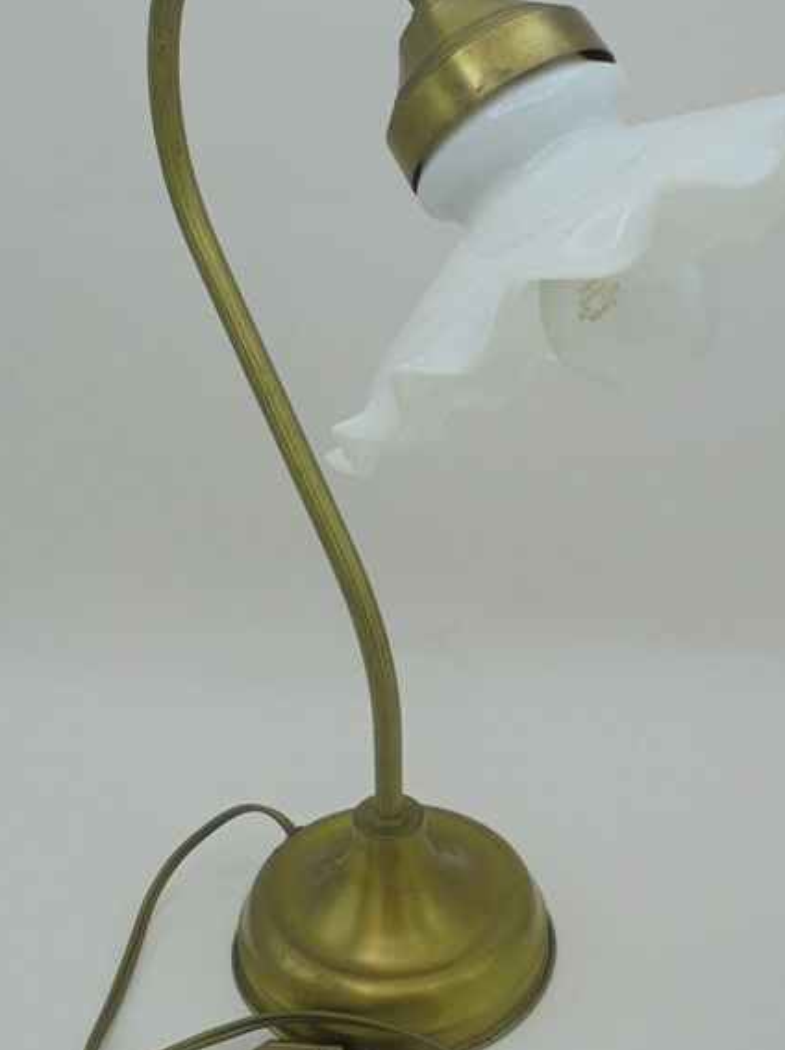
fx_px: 1636
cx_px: 469
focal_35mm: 54
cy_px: 622
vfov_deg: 35.5
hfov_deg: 26.9
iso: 100
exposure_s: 1/80
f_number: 4
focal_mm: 6.1
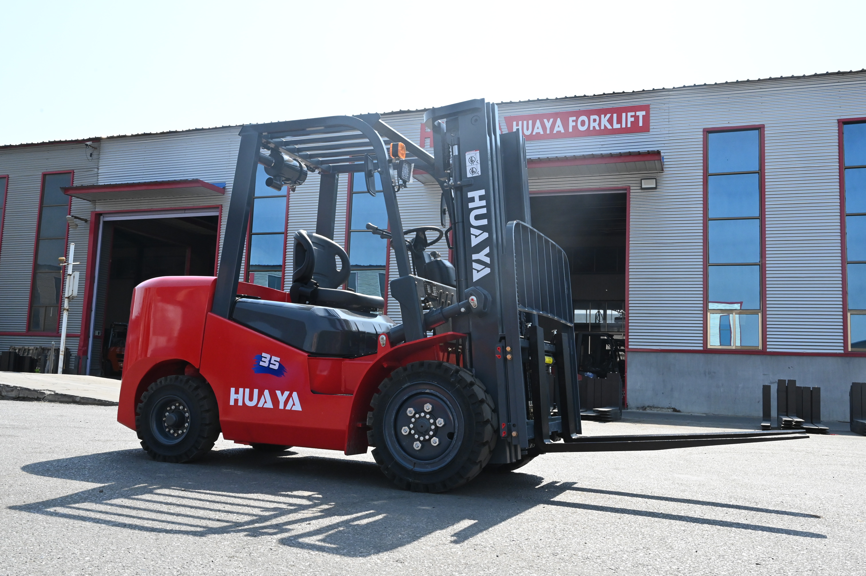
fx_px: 745
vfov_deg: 42.3
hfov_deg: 60.3
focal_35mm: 31
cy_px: 288
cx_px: 433
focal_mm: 31
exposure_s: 1/1000
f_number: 16
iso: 2500
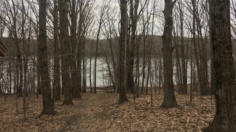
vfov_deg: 36.4
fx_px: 200
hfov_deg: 61.0
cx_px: 119
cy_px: 50
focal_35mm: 32
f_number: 2.2
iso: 32
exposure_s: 1/120
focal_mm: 4.15
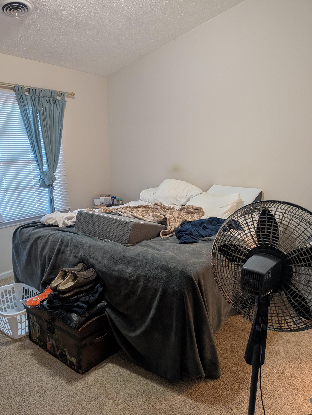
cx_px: 155
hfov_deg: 53.2
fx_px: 312
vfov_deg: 67.1
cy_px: 223
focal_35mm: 26
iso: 63
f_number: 1.68
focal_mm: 6.9
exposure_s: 1/68.2
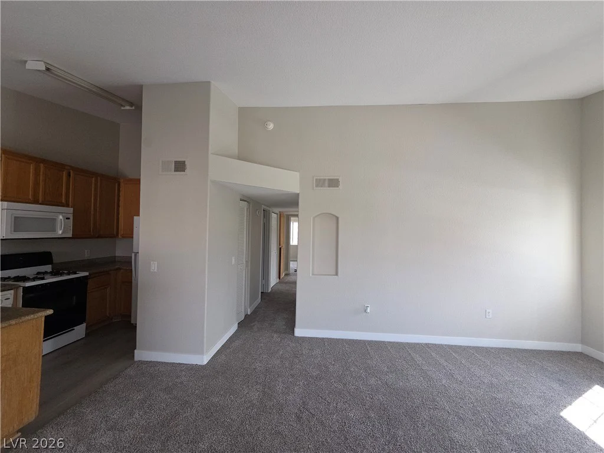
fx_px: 227
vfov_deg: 89.9
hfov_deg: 106.2
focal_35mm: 13
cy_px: 226
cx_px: 302
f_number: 2.2
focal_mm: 2.2
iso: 50
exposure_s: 1/120
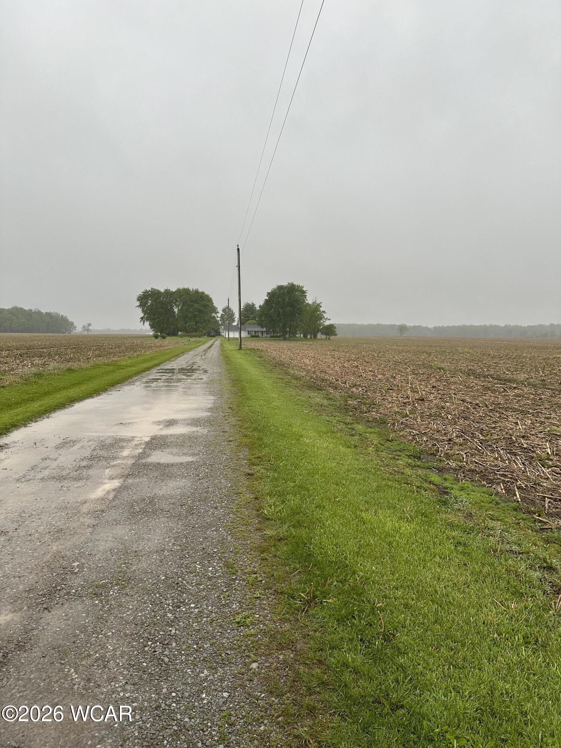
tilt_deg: -3.5
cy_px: 374
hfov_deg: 56.8
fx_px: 519
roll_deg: -0.3
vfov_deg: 71.6
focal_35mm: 24
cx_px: 280
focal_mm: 6.86
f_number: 1.78
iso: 80
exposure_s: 1/411
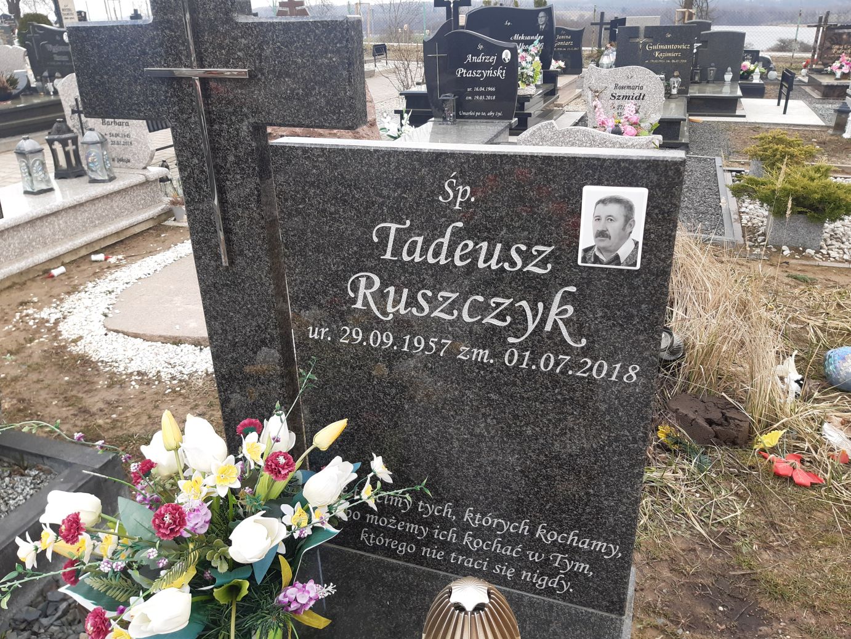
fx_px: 639
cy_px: 320
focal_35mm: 26
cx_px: 426
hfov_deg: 67.3
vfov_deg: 53.1
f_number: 1.7
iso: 40
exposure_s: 1/223
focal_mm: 3.92
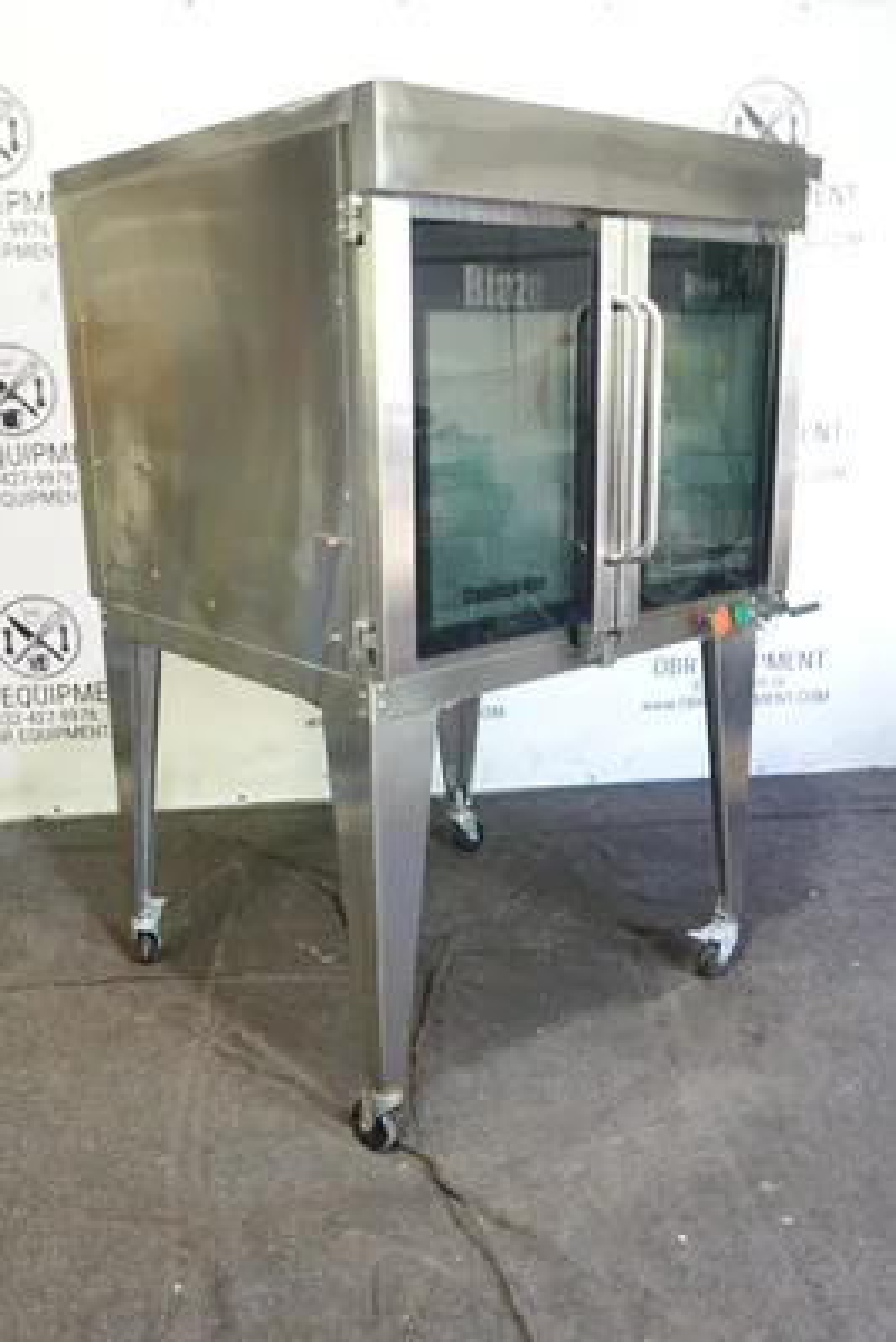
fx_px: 1194
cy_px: 671
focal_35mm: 32
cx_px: 448
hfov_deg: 41.1
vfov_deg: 58.7
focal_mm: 12.01
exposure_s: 1/4
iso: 125
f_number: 3.5
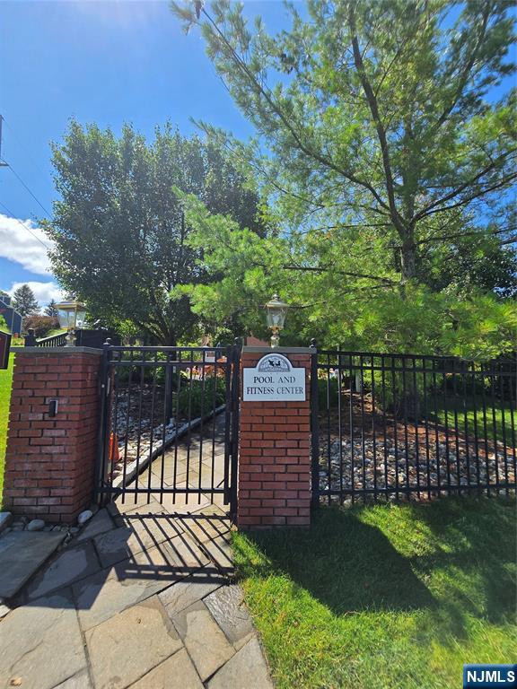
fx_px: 259
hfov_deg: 89.9
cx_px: 258
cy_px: 344
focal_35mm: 13
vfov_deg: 106.2
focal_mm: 2.2
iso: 50
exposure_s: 1/1480
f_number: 2.2
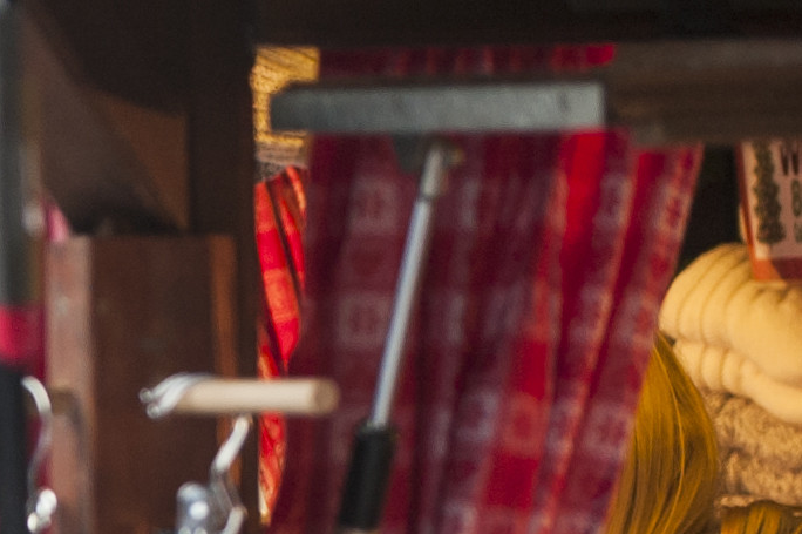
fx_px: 18410
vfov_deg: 1.7
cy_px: 979
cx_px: -1287
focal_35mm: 827
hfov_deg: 2.5
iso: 640
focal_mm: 135
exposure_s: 1/320
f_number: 2.8
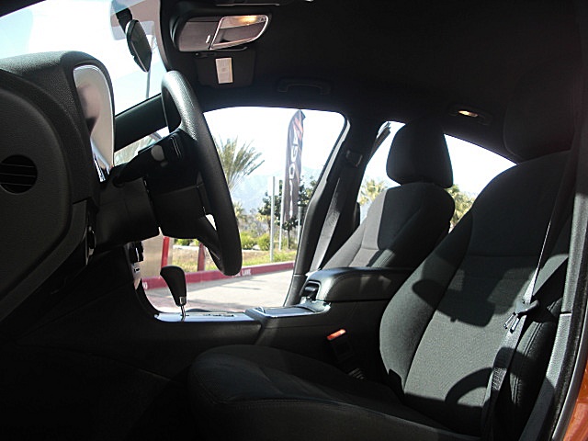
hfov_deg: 51.4
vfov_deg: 39.7
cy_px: 220
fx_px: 612
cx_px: 294
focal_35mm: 36
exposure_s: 1/250
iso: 50
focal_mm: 6.3
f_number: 2.8
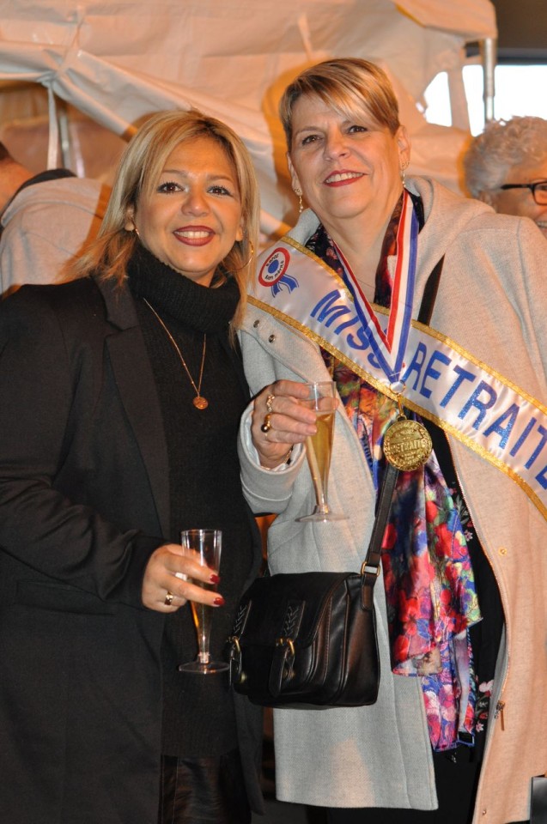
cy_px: 412
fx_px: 1715
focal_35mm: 75
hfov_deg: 18.1
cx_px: 274
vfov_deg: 27.0
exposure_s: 1/60
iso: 800
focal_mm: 50
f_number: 2.8
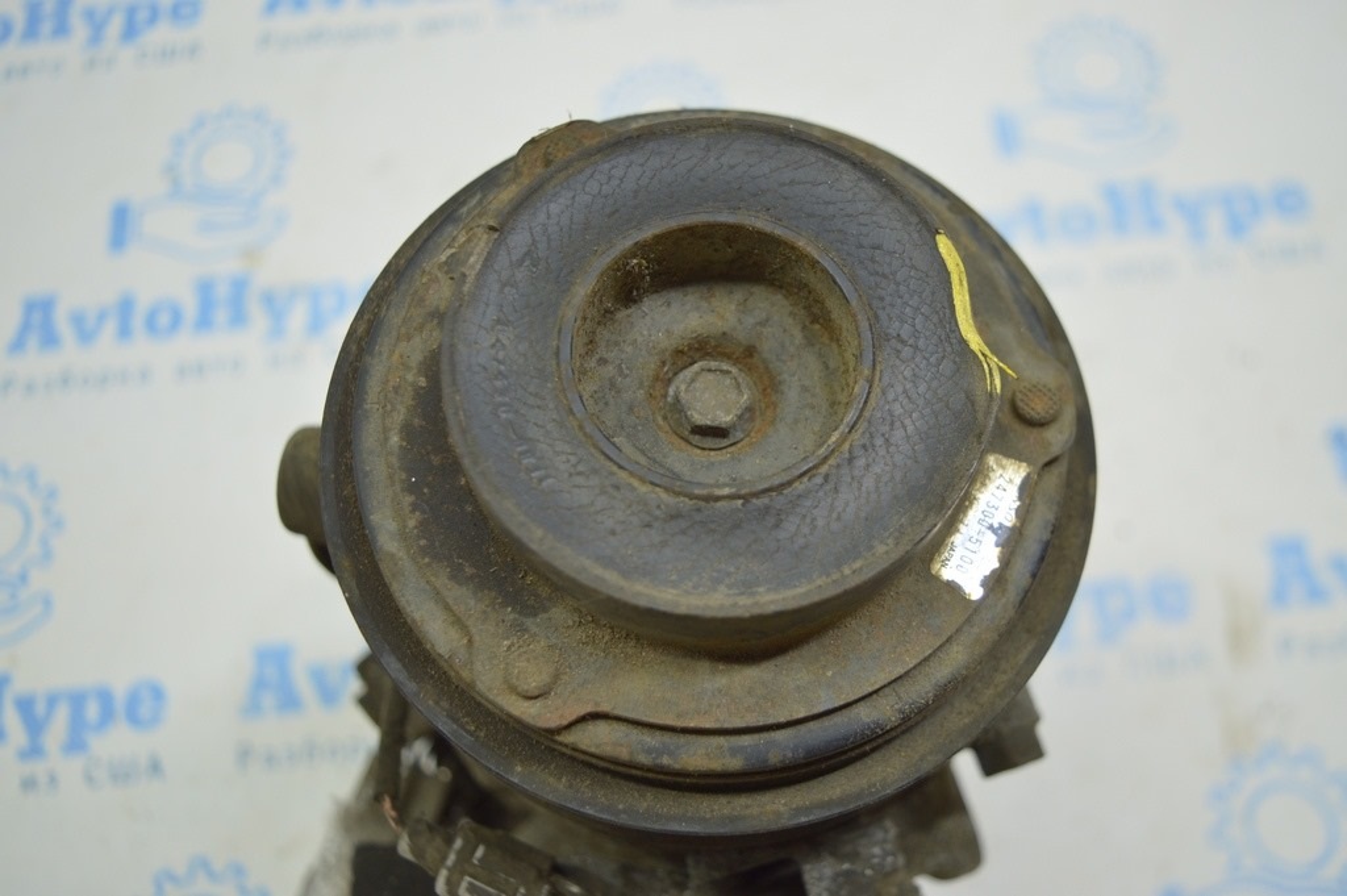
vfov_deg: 38.3
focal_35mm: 34
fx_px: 1290
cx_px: 674
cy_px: 448
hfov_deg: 55.1
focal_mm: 23
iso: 400
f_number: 3.8
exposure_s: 1/60
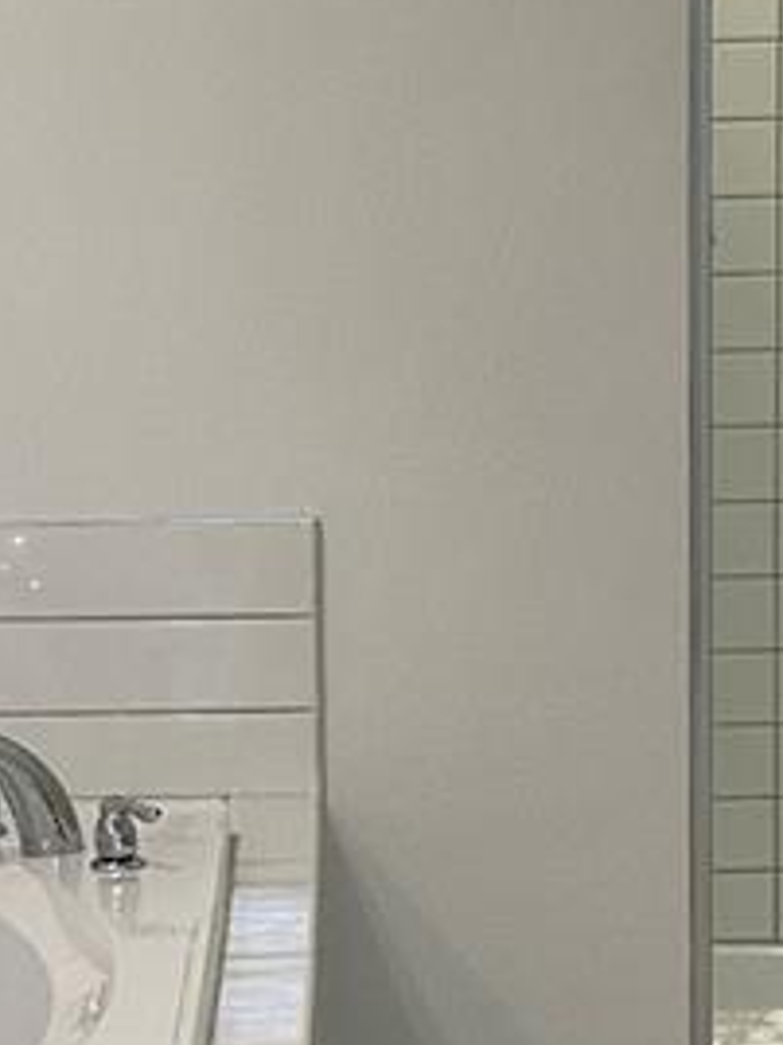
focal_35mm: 130
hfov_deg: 11.4
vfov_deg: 15.1
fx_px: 3921
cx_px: 429
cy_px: 788
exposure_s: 1/120
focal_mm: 3
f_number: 1.8
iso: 64
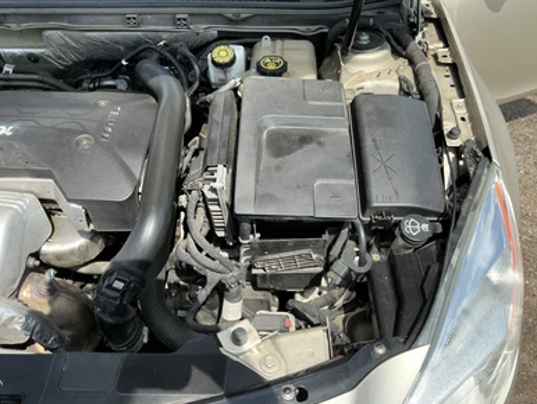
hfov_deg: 61.6
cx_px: 264
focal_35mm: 29
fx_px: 450
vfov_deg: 48.3
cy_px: 198
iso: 25
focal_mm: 3
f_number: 1.8
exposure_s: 1/700
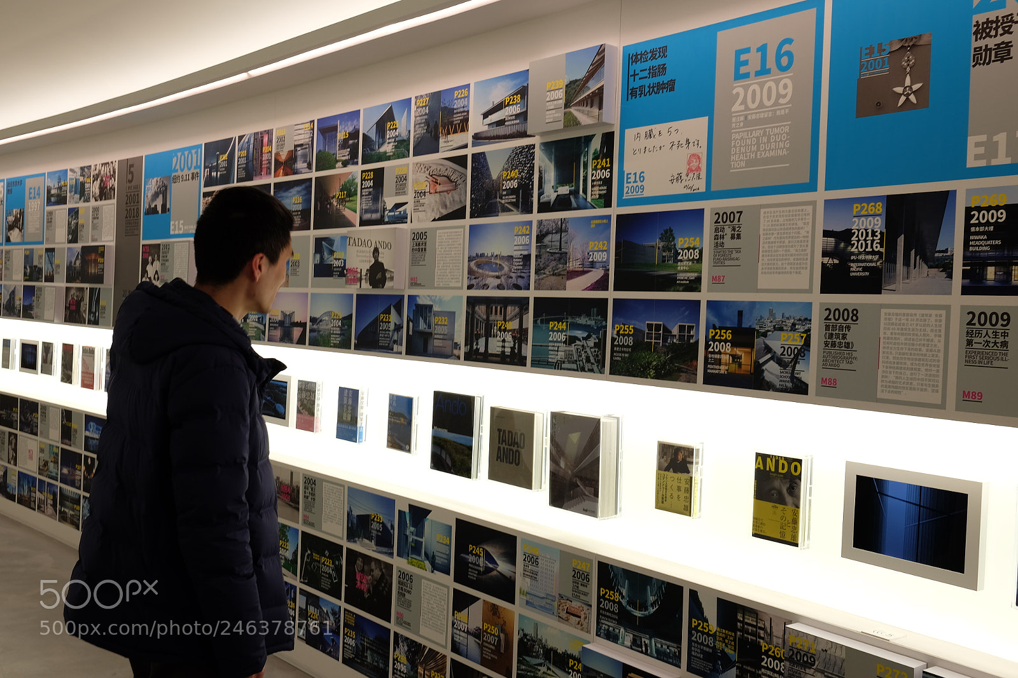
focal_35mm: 35
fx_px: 989
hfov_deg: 54.4
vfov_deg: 37.8
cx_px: 509
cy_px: 339
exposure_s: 1/20
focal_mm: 23
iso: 200
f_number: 5.6
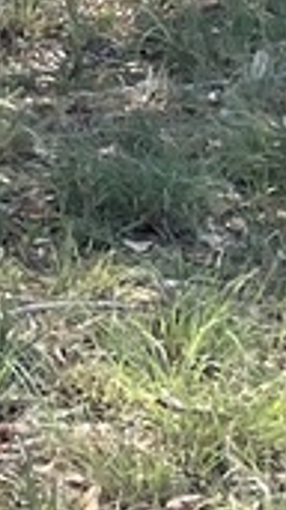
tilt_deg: -1.9
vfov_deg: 8.8
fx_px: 3227
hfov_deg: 4.2
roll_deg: -0.9
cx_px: -1302
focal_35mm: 239
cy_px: -271
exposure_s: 1/569
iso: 32
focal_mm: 4.2
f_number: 1.6
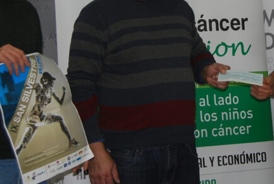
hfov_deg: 20.1
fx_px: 763
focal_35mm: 100
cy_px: 44
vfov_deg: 13.7
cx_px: 232
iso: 200
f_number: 4.2
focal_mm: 30
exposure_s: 1/60
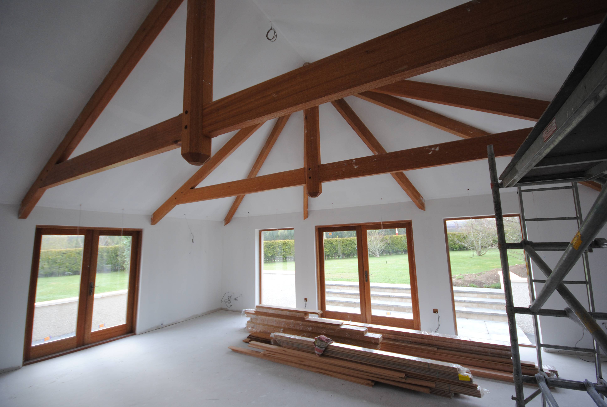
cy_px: 204
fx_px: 253
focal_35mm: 15
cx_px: 304
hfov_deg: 100.3
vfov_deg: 77.5
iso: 200
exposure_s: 1/100
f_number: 5
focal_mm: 10
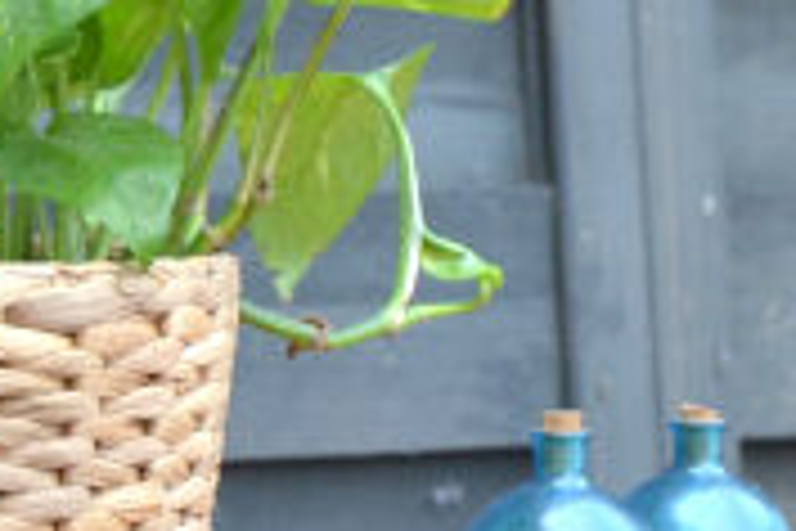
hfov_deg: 4.8
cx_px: 1489
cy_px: 882
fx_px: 9276
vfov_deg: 3.3
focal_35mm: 420
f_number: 5.6
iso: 320
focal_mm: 55
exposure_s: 1/125
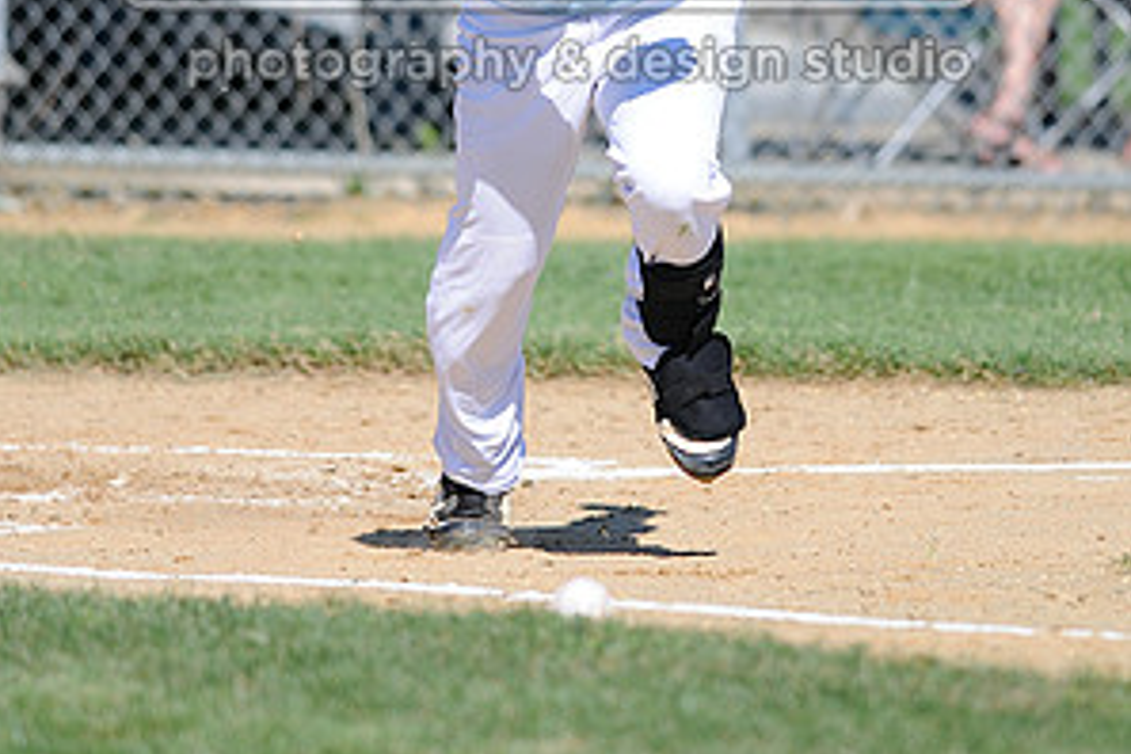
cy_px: -80
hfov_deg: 3.0
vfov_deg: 2.0
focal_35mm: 682
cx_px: 566
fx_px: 21424
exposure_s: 1/1600
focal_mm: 300
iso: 200
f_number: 4
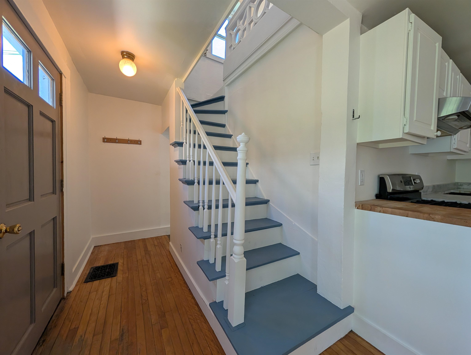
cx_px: 236
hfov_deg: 110.5
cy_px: 178
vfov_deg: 94.6
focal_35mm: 12
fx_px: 164
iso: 51
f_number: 1.7
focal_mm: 2.02
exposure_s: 1/120
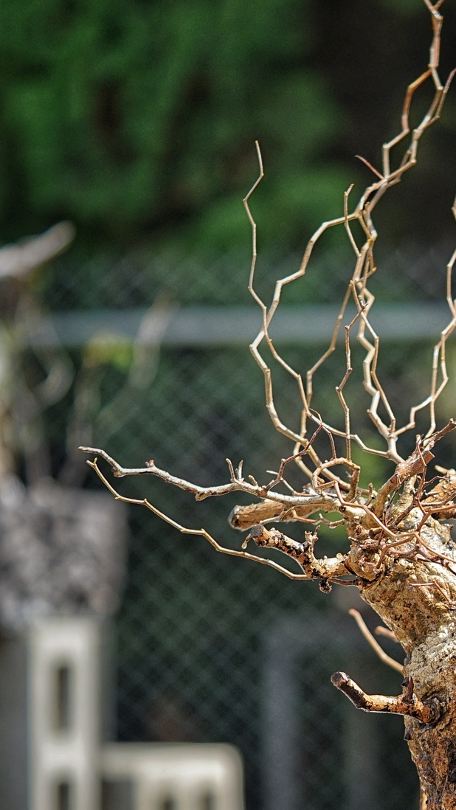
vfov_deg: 10.4
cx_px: 525
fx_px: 4426
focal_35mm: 206
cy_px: 583
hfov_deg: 5.9
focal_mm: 90
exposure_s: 1/2000
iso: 320
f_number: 2.8
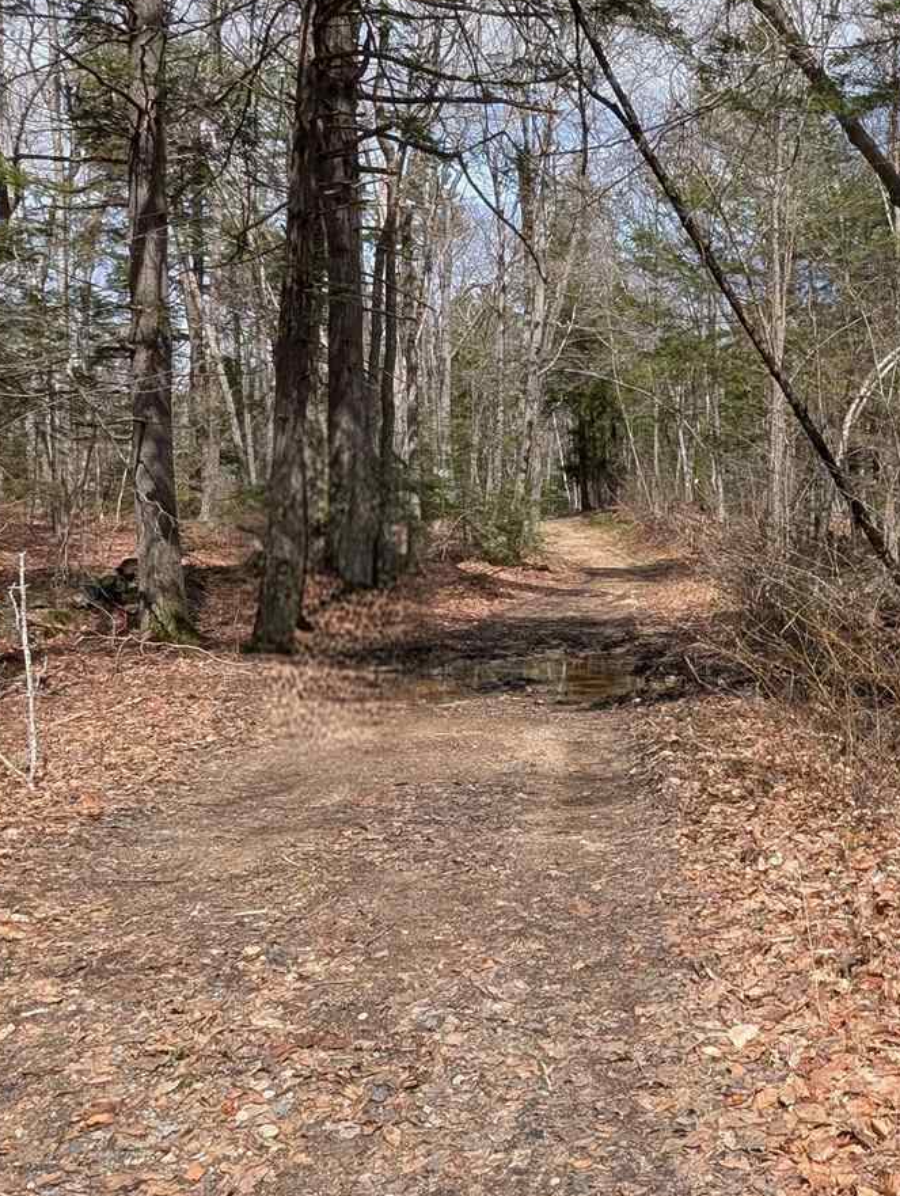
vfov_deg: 53.8
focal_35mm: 34
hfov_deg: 39.8
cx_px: 747
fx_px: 1176
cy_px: 544
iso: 43
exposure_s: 1/1114
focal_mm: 1.95
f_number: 2.2
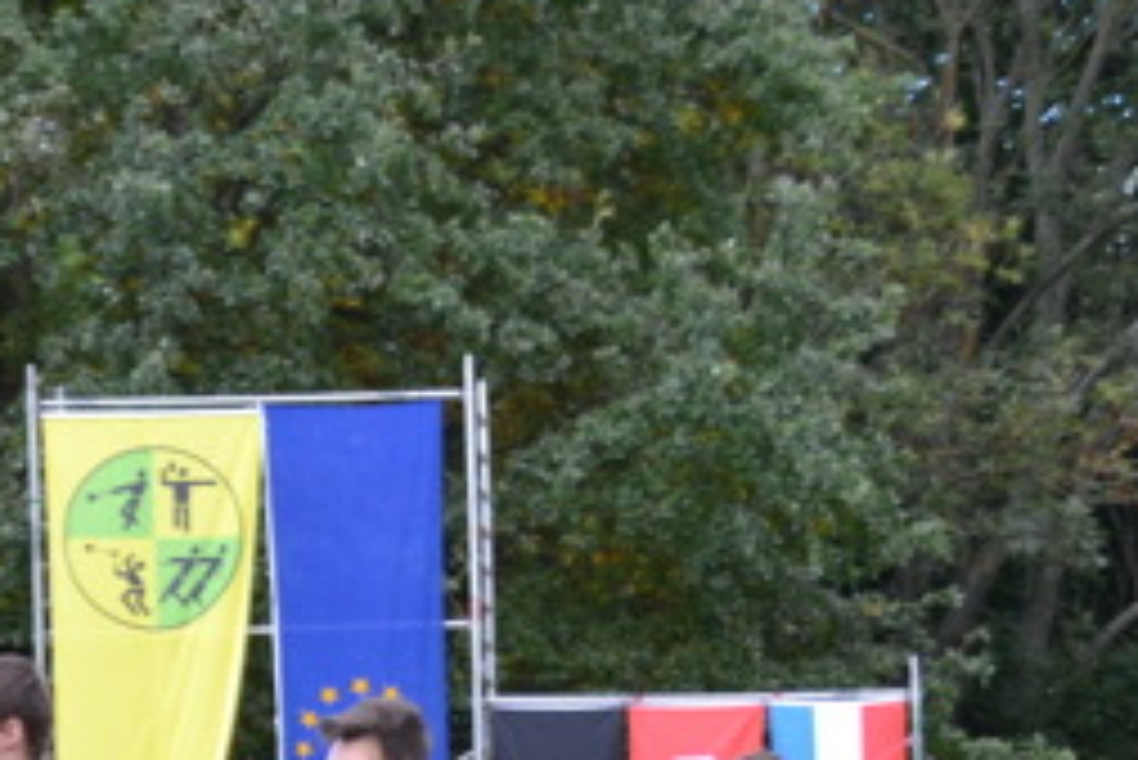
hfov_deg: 8.7
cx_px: 594
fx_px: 7496
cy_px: 987
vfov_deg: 5.8
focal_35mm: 237
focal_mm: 50
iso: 250
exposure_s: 1/125
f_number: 5.6
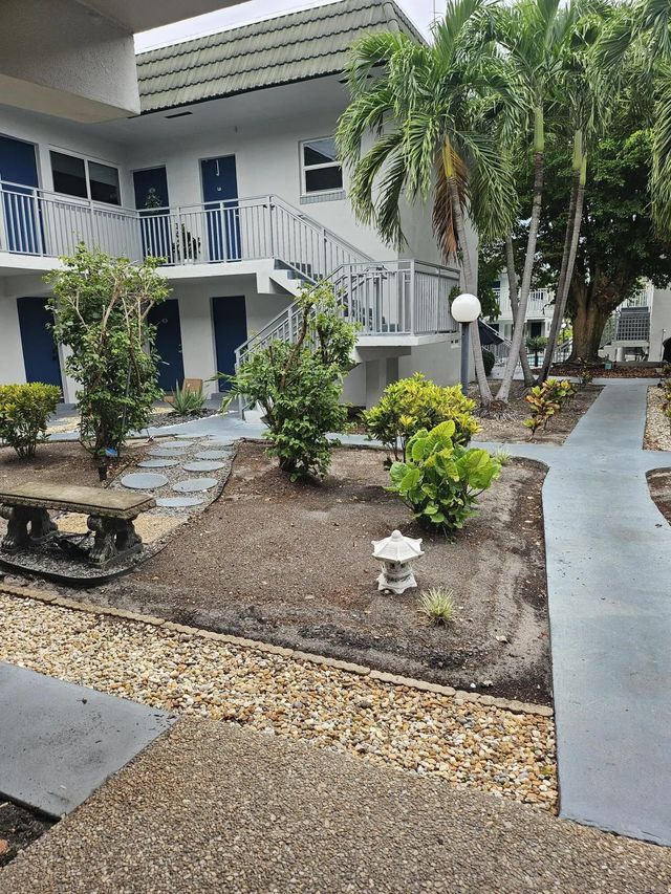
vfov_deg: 71.6
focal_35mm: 24
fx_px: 620
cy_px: 447
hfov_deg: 56.8
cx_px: 336
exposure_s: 1/425
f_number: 1.8
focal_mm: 5
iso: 50
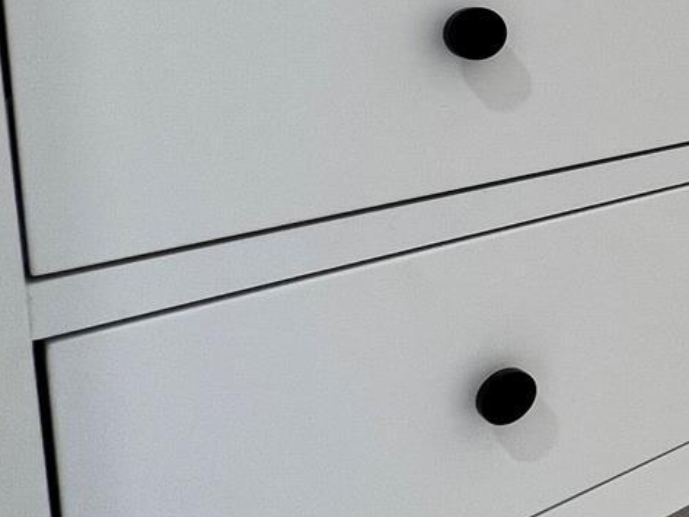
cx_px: 1039
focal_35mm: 44
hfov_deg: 28.1
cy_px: -15
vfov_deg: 30.3
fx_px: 876
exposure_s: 1/120
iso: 100
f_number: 1.8
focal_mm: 1.57
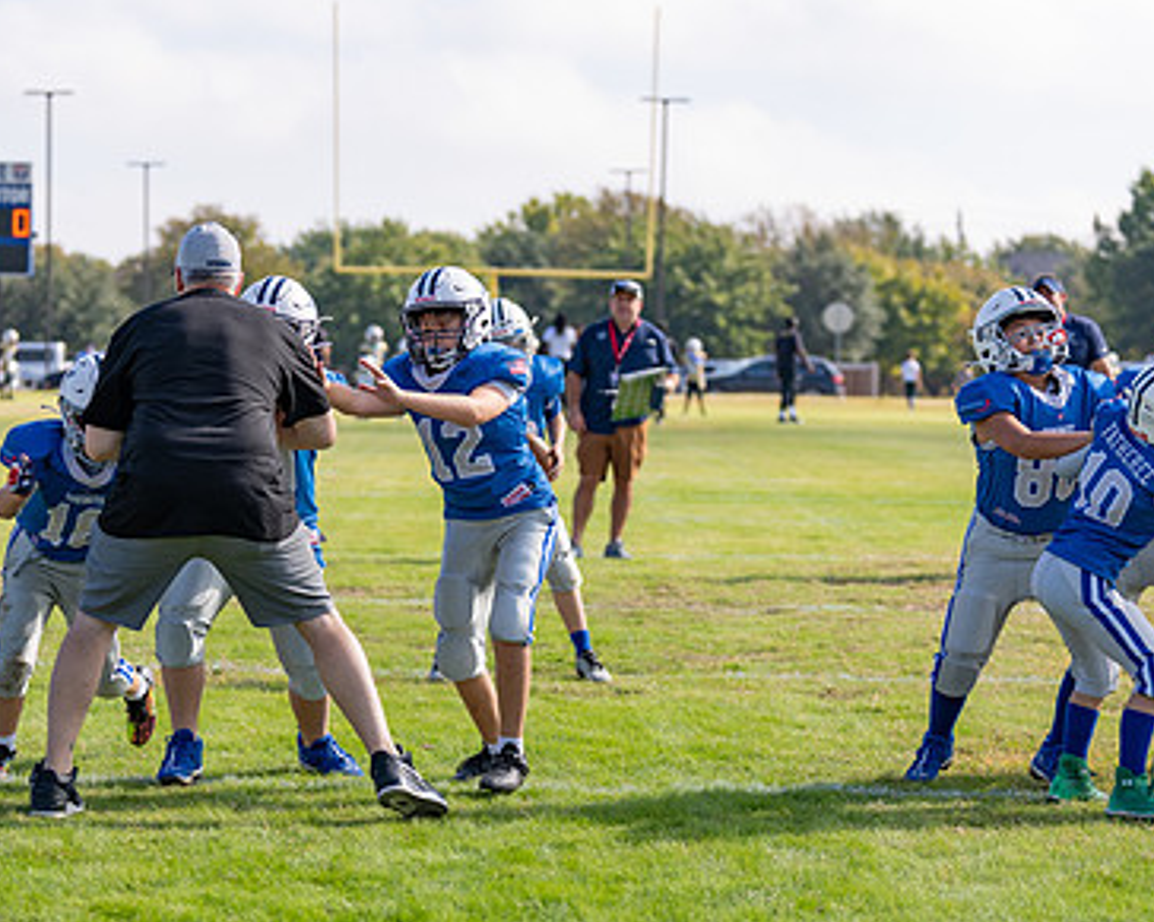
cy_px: 598
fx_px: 4132
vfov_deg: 12.7
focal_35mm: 121
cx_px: 491
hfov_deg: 15.9
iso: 100
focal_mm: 79
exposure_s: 1/1000
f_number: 2.8
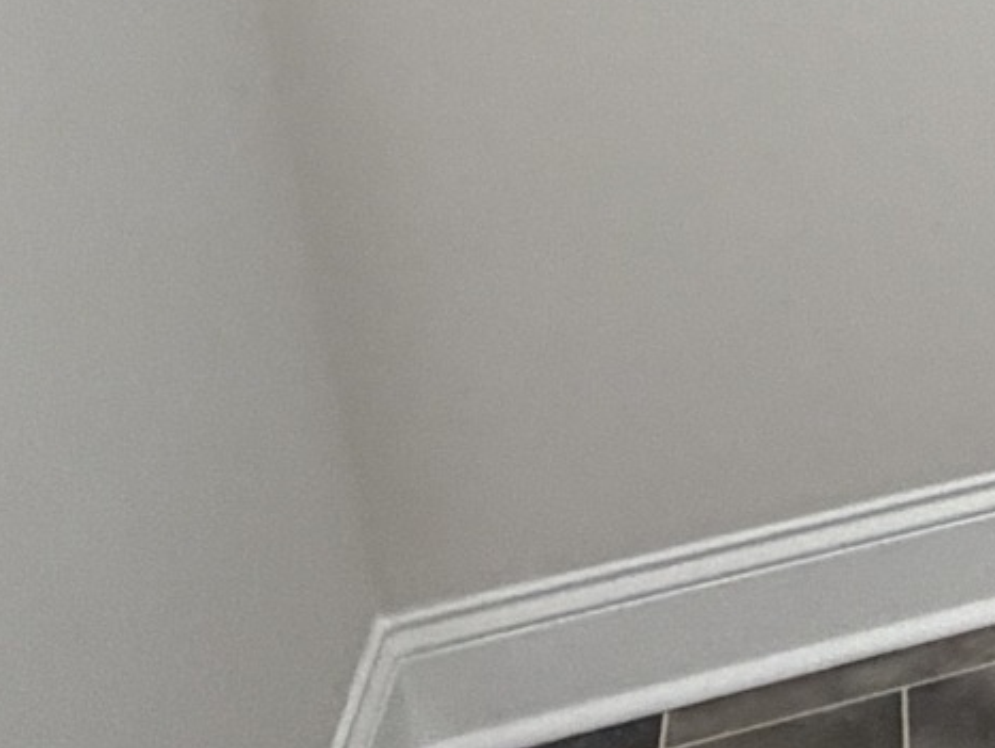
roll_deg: +2.9
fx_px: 2646
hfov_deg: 15.9
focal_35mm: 92
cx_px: 2067
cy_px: -339
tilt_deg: -12.5
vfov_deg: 15.0
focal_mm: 2.22
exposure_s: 1/60
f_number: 2.2
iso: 320
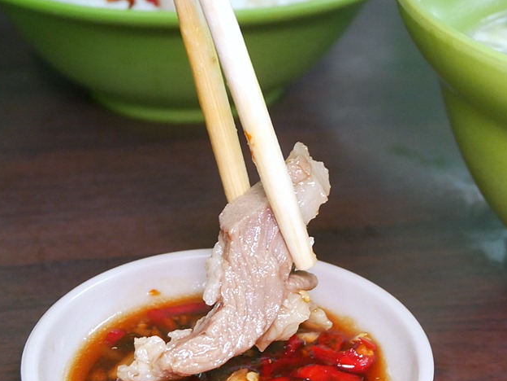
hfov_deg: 25.3
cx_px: 241
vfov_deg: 19.1
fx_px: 1128
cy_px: 266
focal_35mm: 77
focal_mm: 24
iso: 1600
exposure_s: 1/60
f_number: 4.9
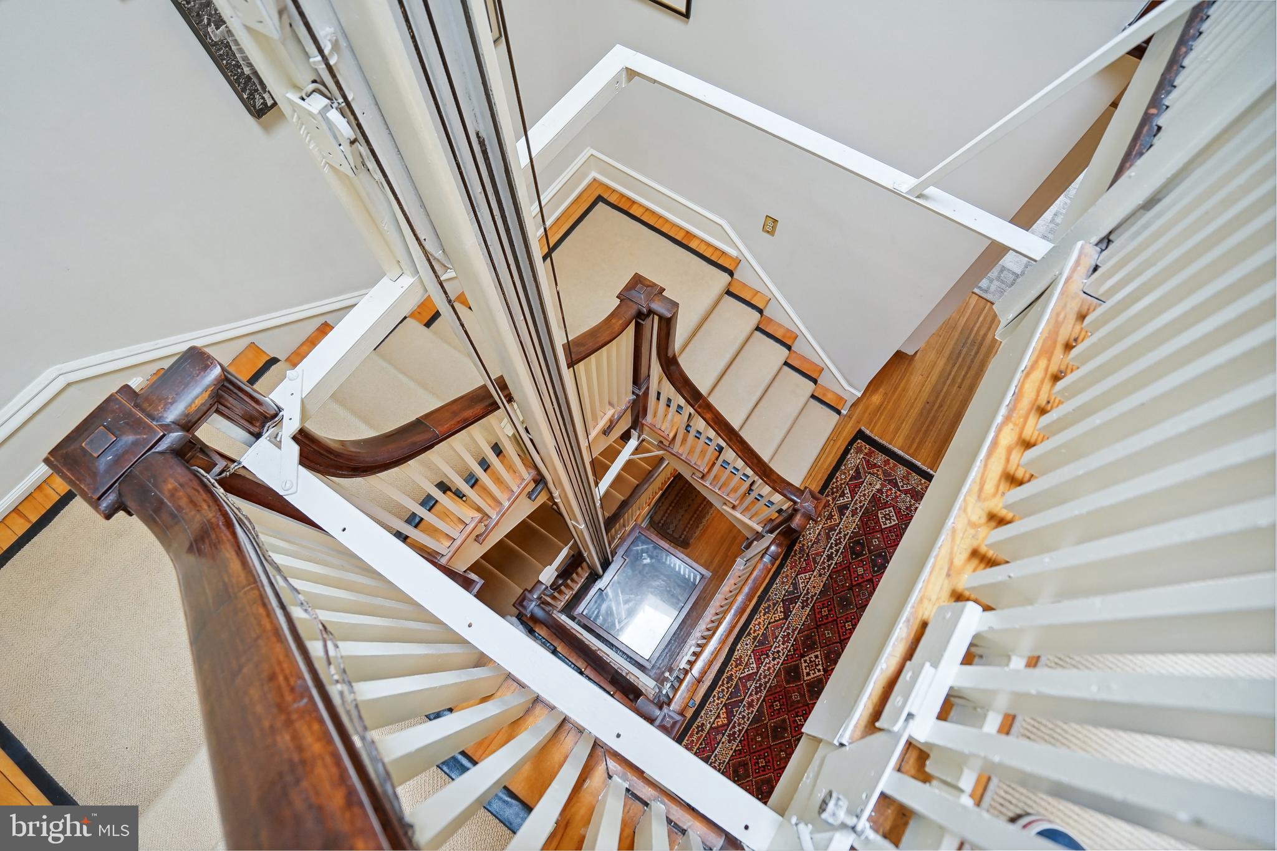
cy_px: 426
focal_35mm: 16
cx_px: 638
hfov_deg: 96.7
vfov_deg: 73.7
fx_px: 567
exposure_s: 1/250
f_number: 4.5
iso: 800
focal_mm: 16
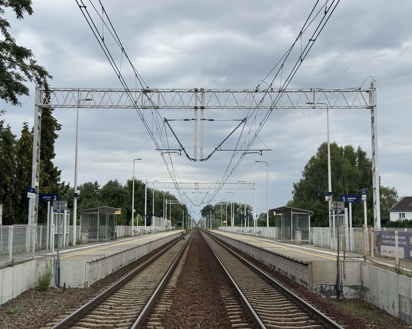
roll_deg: +0.3
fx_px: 622
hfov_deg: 36.7
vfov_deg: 29.7
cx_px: 203
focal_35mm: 51
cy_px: 162
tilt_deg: +7.1
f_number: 1.78
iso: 64
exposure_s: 1/3096
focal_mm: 6.76
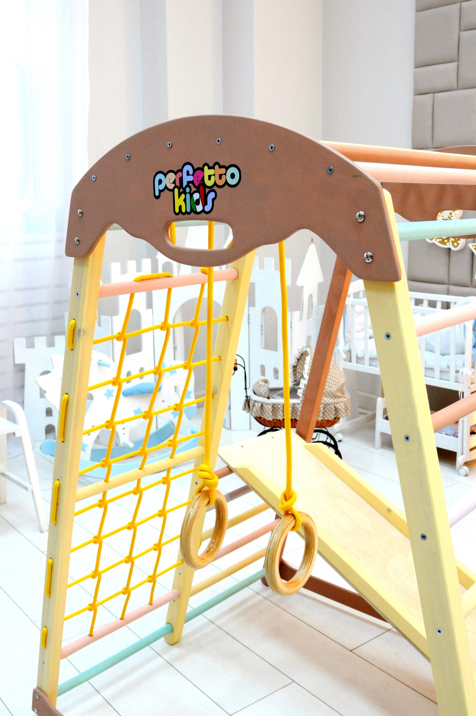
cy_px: 358
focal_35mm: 36
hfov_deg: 36.8
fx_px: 716
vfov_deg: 53.2
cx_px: 238
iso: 1250
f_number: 6.3
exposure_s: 1/80
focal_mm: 24
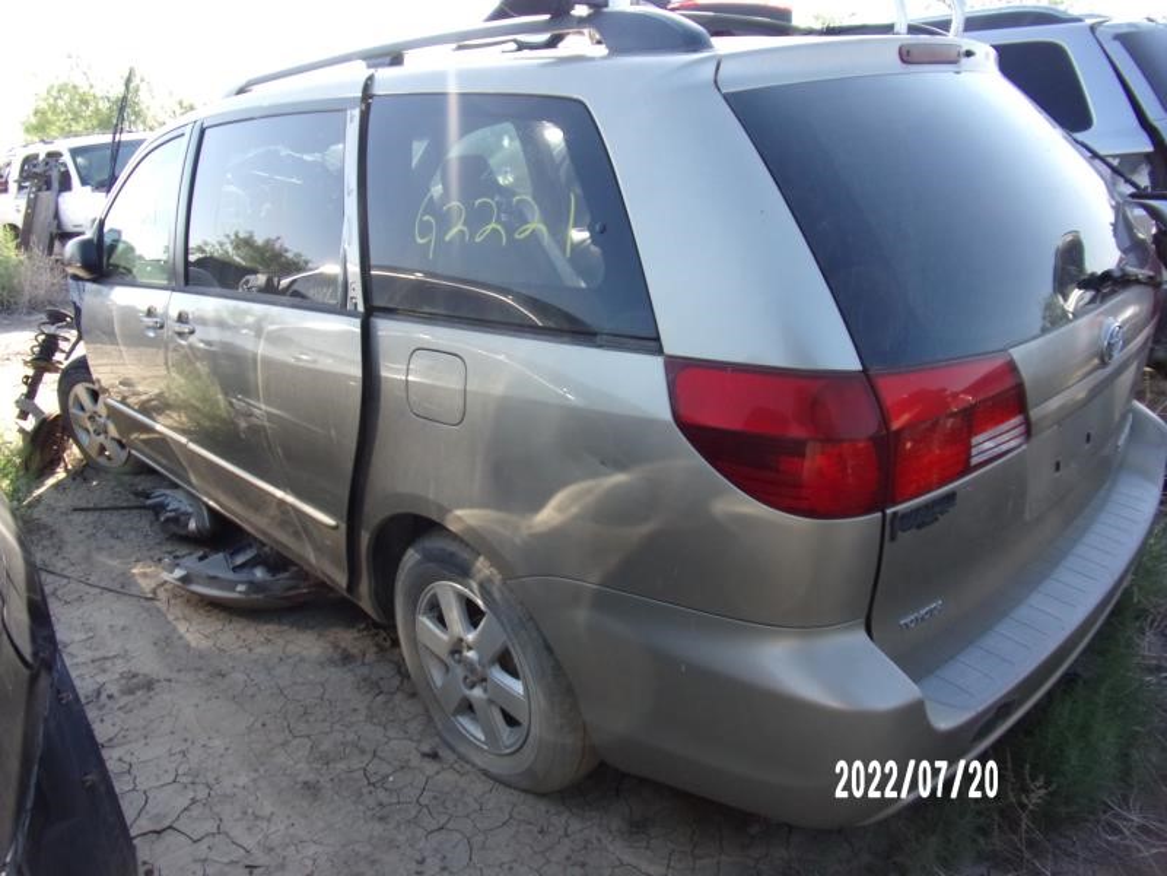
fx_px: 809
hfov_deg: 71.6
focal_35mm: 24
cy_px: 438
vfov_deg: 56.8
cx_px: 584
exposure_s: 1/200
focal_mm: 4.3
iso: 80
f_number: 3.3
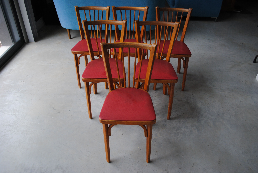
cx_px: 129
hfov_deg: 67.3
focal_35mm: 27
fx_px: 194
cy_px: 86
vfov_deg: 48.1
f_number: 3.5
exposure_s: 1/40
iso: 200
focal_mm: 18
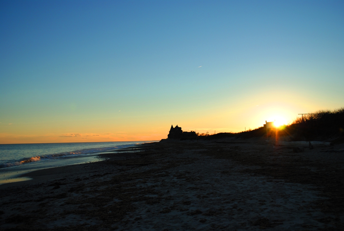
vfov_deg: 40.1
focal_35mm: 33
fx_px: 316
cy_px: 116
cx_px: 172
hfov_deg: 57.2
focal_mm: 22
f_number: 4.5
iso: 200
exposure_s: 1/800
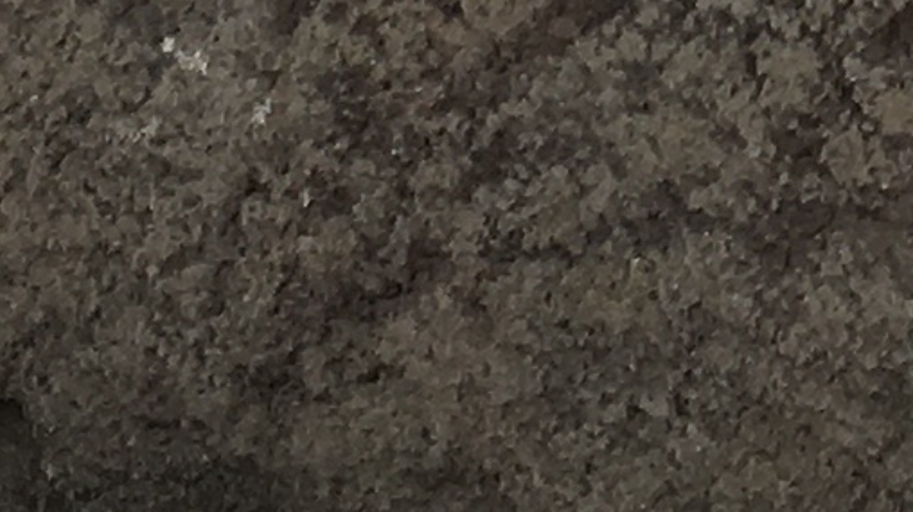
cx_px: 1271
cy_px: -1135
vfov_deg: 4.6
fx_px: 6073
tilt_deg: +5.6
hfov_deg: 8.4
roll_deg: +0.7
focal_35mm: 251
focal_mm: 4.15
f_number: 2.2
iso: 25
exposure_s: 1/1709
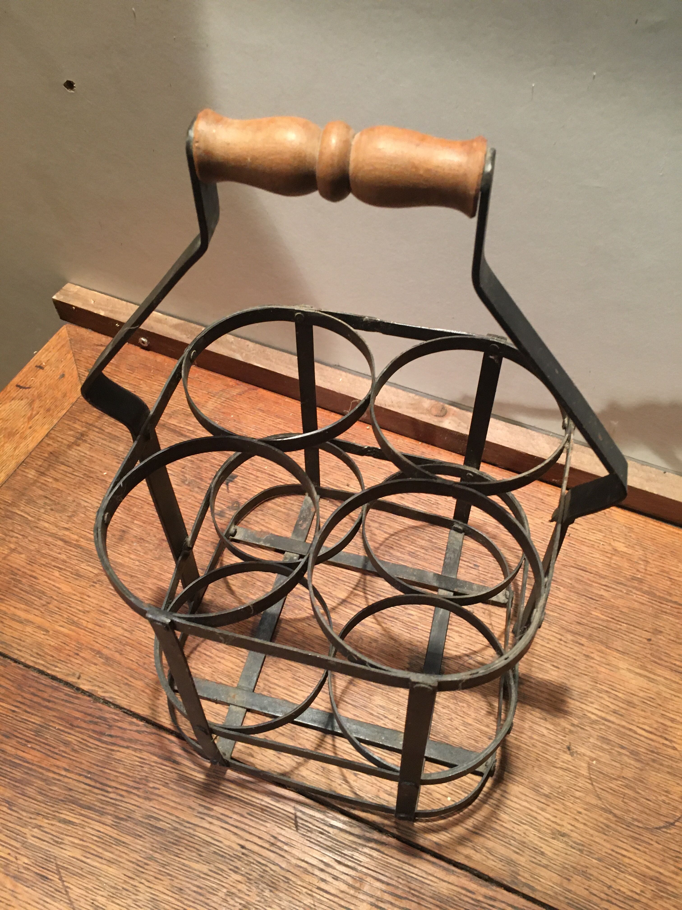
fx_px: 762
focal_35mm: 29
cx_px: 341
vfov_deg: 61.7
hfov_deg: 48.2
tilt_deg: -50.8
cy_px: 455
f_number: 2.2
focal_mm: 4.15
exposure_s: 1/33
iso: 200
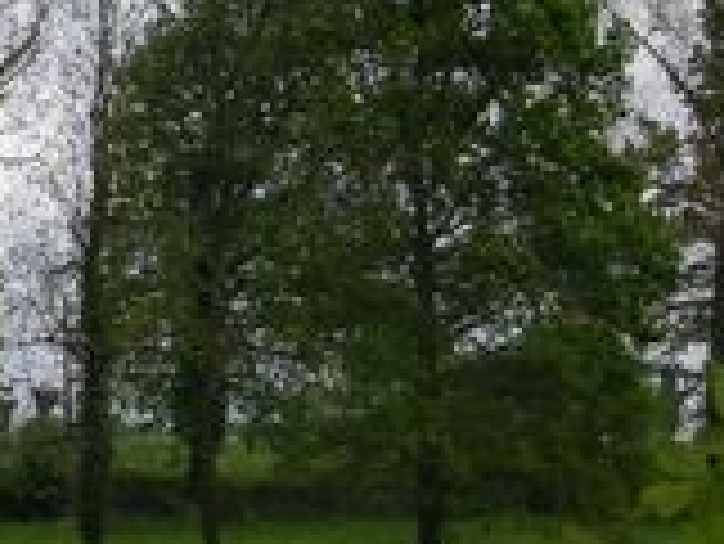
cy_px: 256
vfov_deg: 11.1
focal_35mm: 134
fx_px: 2805
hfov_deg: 13.2
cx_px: -607
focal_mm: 7.5
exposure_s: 1/310
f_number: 5.4
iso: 64
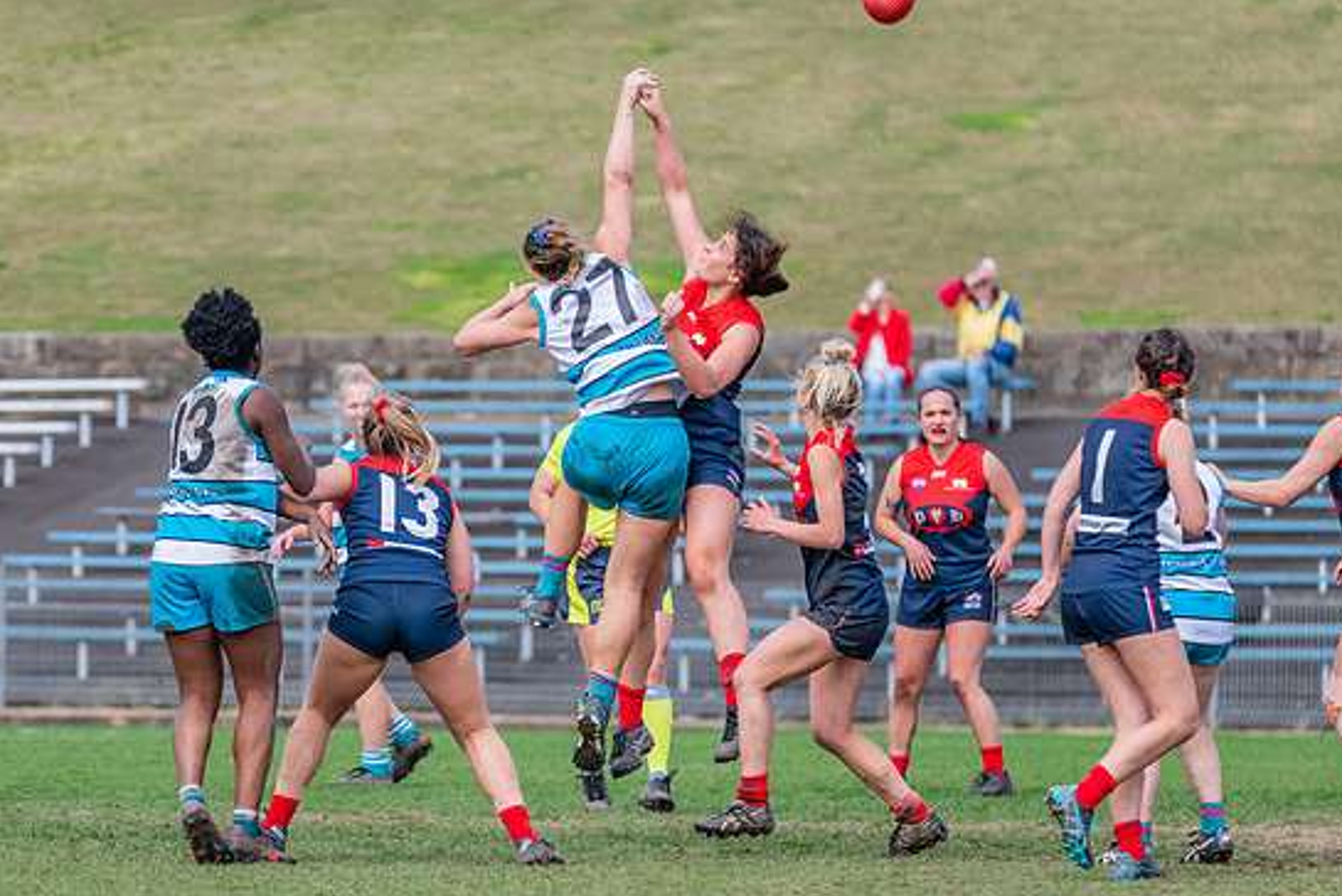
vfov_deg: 3.2
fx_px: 16149
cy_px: 554
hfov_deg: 4.8
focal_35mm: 433
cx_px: 506
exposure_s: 1/1600
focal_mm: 320
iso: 800
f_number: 6.3
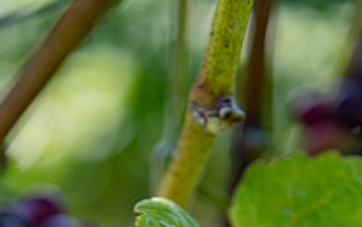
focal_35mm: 138
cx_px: 109
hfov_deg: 15.1
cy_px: 387
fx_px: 1362
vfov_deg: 9.1
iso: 110
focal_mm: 62
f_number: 5
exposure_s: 1/500
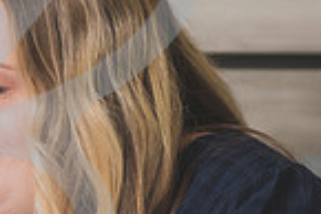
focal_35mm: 283
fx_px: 2526
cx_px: -139
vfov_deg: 4.9
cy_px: 142
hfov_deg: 7.2
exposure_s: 1/125
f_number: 2.8
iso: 200
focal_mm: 70
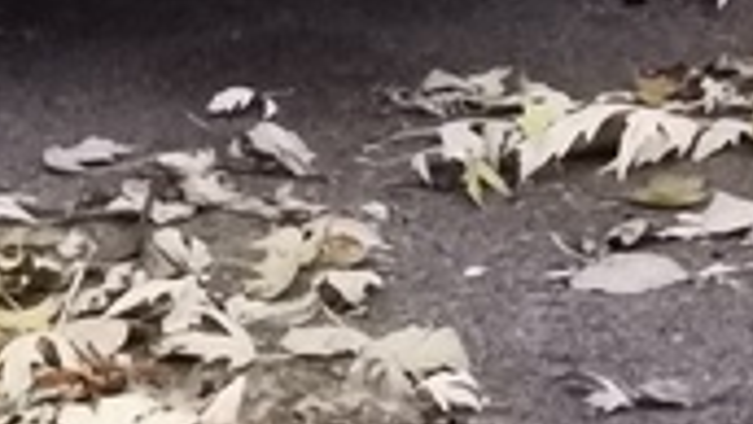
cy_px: -1202
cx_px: -1090
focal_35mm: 434
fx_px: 8671
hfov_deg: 4.8
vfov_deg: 2.7
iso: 400
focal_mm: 5.56
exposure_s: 1/40
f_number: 1.6
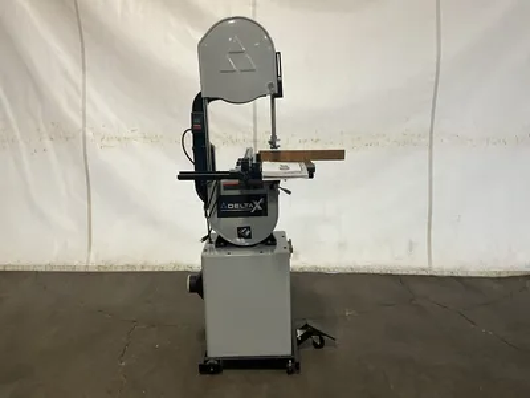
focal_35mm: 29
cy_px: 199
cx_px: 265
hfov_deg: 61.7
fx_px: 444
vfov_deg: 48.2
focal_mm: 3
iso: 160
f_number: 1.8
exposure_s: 1/60
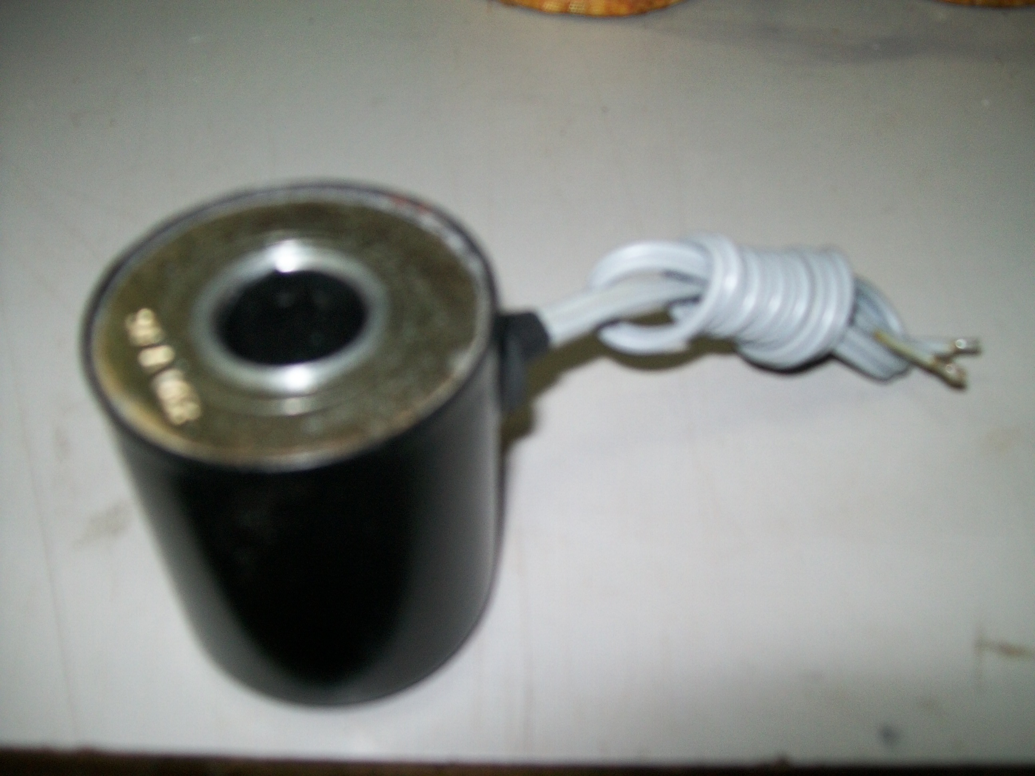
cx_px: 518
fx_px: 1076
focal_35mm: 36
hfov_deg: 51.4
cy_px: 388
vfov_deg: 39.7
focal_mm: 6
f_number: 2.7
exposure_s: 1/30
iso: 100
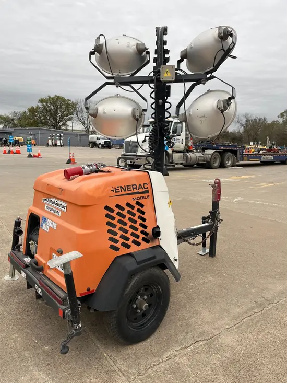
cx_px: 144
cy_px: 192
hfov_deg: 53.1
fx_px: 287
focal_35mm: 26
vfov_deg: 67.3
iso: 50
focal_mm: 5.1
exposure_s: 1/452
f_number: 1.6
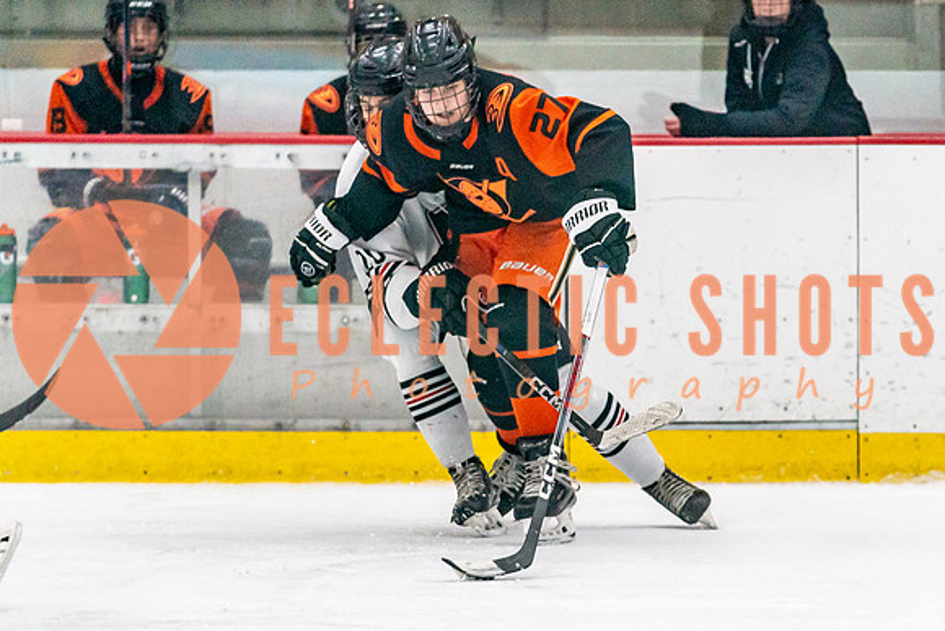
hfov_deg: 5.6
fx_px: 9598
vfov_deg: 3.8
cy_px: 539
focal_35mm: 366
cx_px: 581
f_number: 2.8
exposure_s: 1/1250
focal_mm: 200
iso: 3200
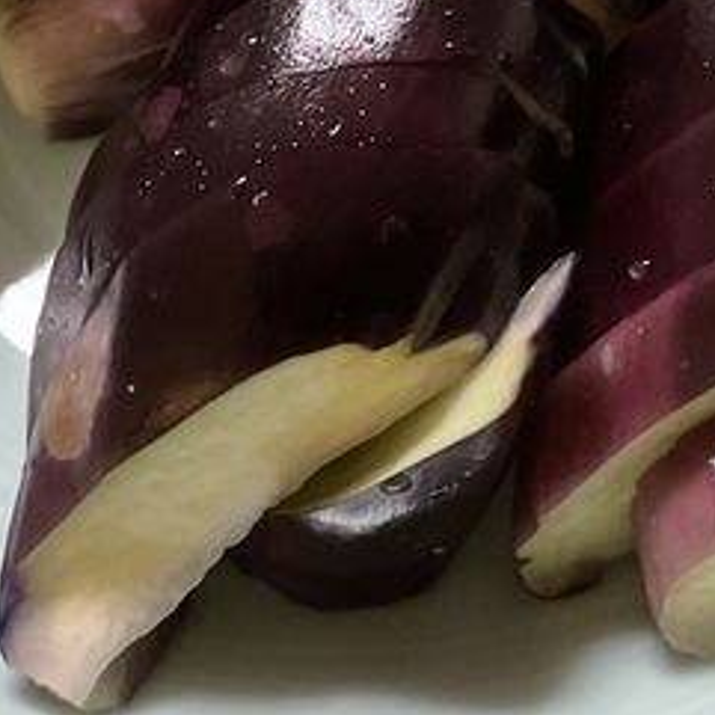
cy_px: -3
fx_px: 1986
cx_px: 323
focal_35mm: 85
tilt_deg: -59.2
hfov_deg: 20.4
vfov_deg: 19.8
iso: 250
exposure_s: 1/50
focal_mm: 3
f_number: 1.8
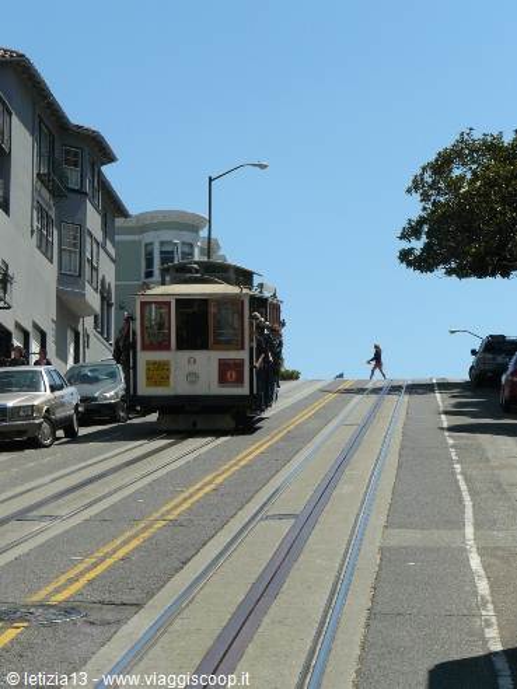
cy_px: 344
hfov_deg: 15.2
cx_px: 258
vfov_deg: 20.2
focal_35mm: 97
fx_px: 1932
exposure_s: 1/400
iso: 100
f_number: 6.3
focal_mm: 16.2
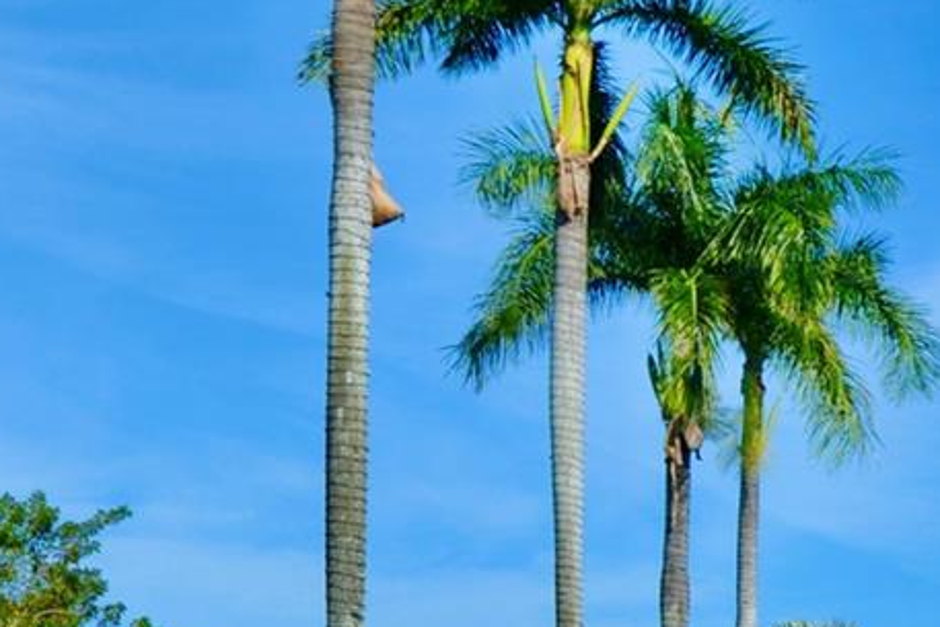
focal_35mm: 126
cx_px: 934
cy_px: 598
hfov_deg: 15.9
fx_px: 3291
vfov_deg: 10.8
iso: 100
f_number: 8
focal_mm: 24
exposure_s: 1/250
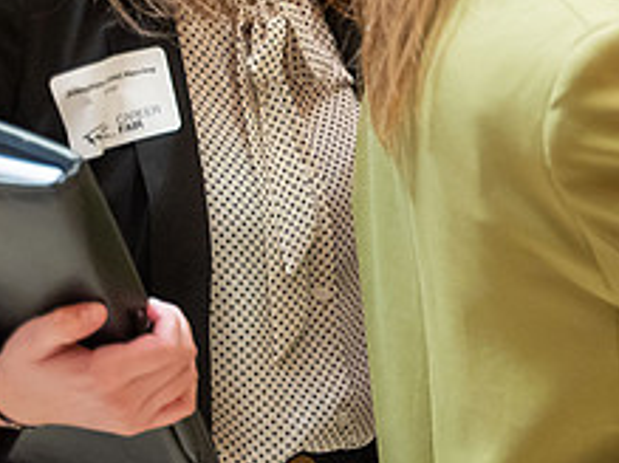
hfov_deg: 14.6
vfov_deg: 11.4
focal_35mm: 129
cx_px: 833
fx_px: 2306
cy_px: 30
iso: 2500
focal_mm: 49
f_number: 2.8
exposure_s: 1/250
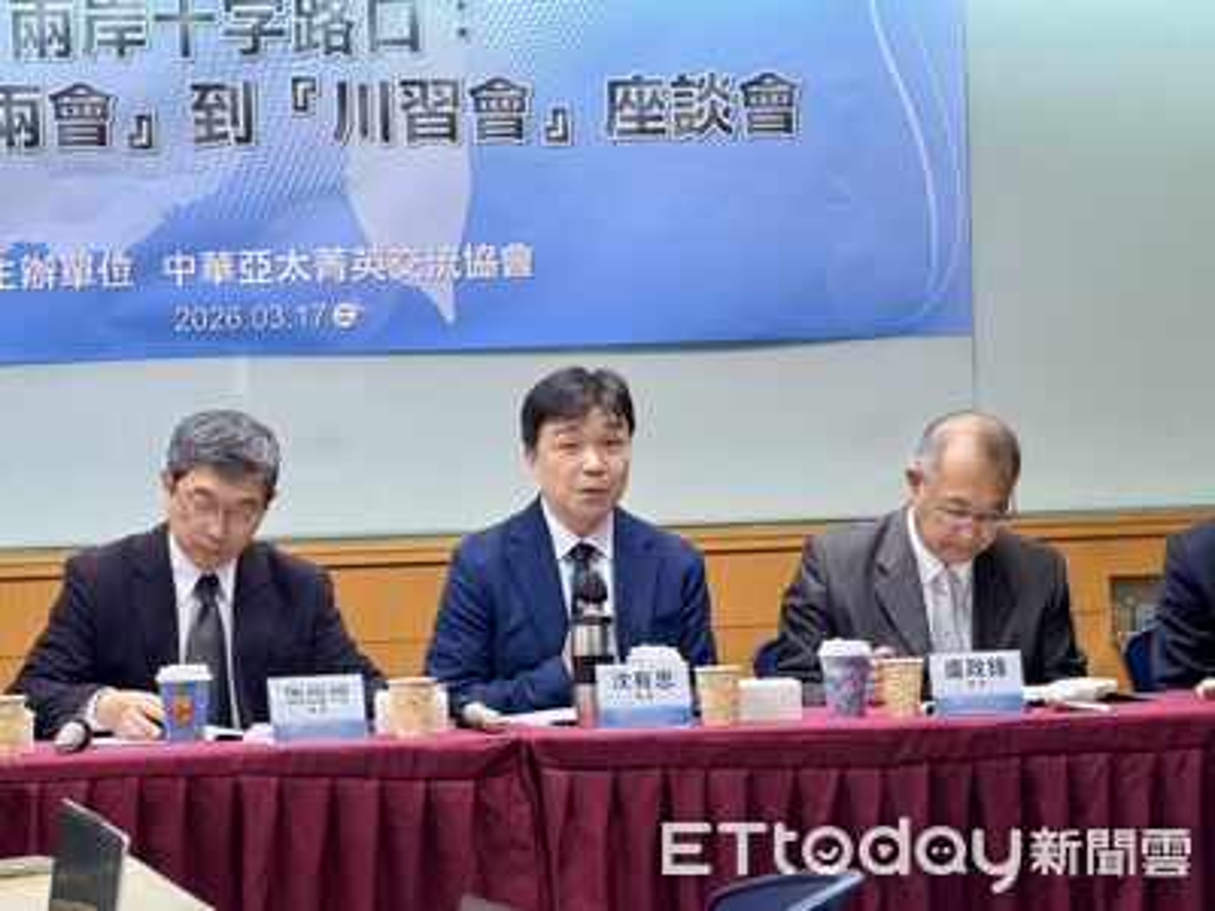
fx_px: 3510
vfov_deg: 14.8
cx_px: 608
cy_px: 456
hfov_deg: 19.6
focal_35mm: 100
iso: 320
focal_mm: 16.89
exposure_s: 1/60
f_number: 2.8
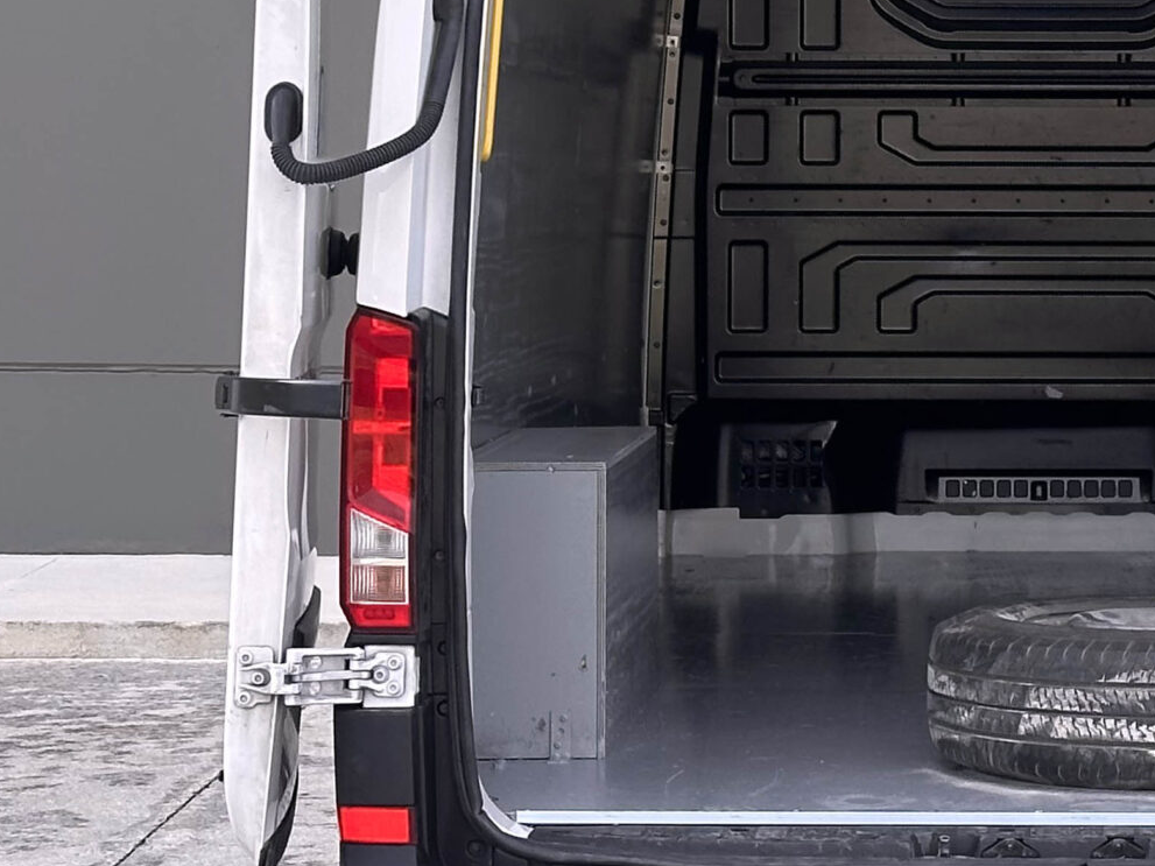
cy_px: 122
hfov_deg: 30.0
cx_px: 1021
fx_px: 2068
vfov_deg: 23.2
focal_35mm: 62
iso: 80
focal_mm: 6.86
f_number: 1.8
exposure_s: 1/3200
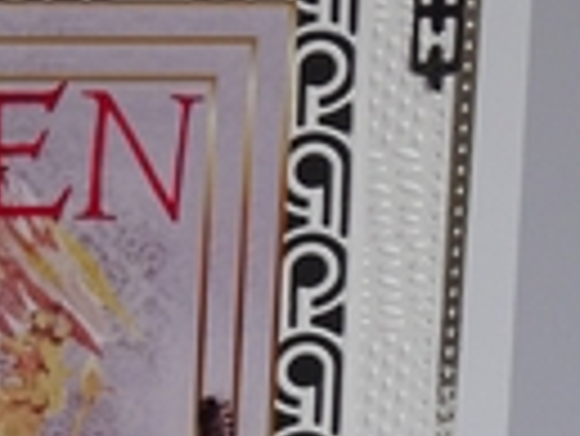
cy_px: 362
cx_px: -49
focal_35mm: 237
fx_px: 3975
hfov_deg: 8.3
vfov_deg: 6.3
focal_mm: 11.66
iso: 160
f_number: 4.5
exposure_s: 1/80
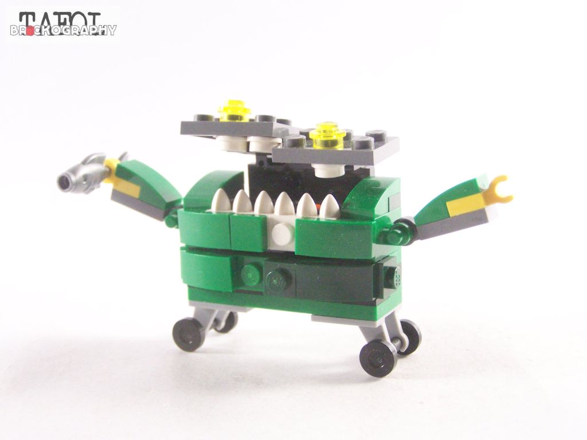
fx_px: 1085
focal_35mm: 64
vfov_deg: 22.9
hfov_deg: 30.3
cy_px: 220
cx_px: 294
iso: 400
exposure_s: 1/60
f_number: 3.2
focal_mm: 10.7
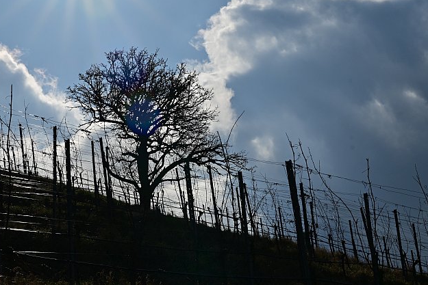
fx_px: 1142
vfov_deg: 14.3
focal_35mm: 96
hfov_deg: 21.1
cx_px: 138
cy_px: 118
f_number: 16
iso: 64
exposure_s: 1/1000
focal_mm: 50
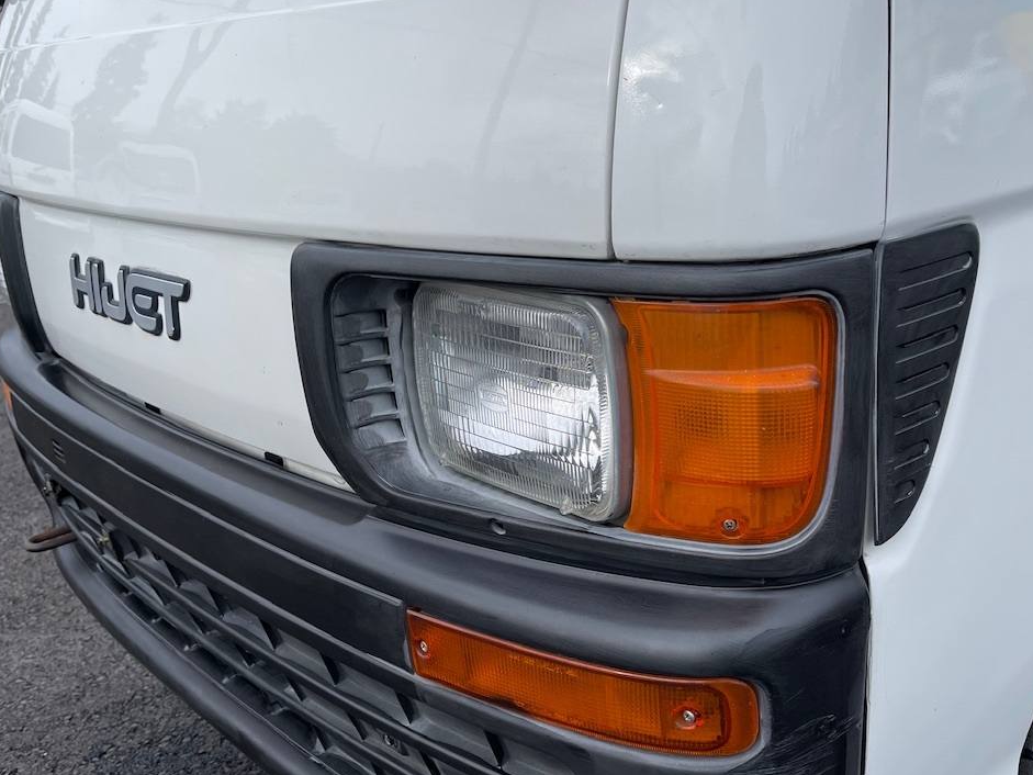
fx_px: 1015
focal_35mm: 34
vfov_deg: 41.8
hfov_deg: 53.4
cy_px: 375
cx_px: 641
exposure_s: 1/1353
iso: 32
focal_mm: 5.1
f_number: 1.6
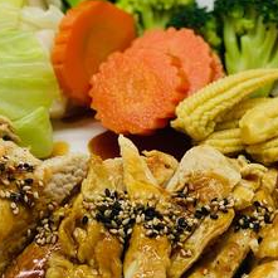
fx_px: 1108
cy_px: 153
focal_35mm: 122
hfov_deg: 14.3
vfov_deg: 14.3
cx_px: 109
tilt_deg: -49.0
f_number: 2
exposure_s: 1/121
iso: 64
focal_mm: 6
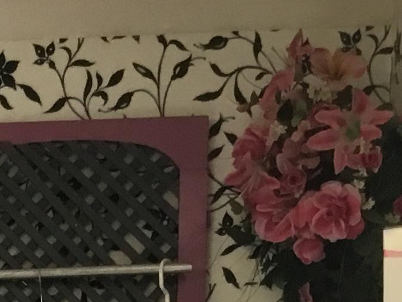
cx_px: -232
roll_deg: +0.9
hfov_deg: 12.3
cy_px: 722
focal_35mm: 151
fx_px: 1754
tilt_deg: -0.7
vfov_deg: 8.9
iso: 40
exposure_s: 1/33
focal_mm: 3.3
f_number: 2.4
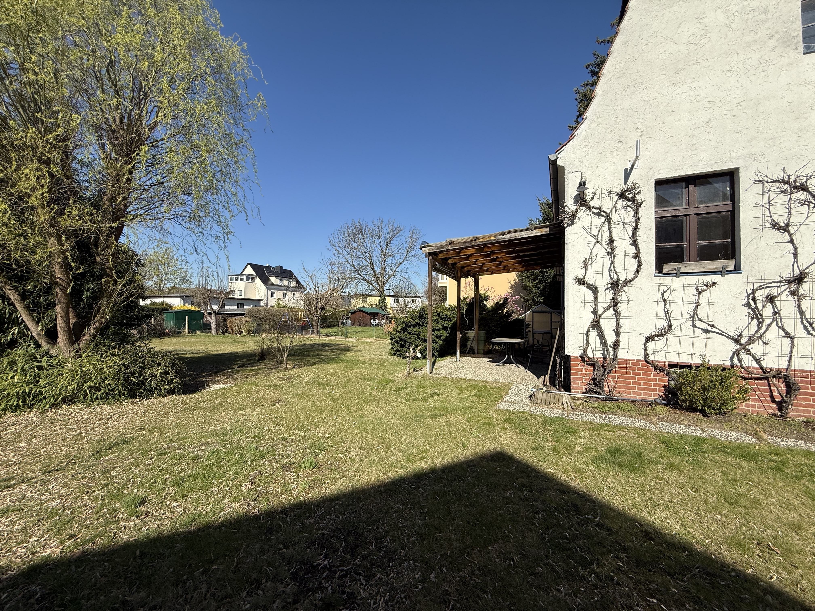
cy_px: 306
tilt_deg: +1.0
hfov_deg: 102.1
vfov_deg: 85.7
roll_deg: -0.9
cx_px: 408
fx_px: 330
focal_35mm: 14
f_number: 2.2
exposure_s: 1/2092
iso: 50
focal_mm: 2.22
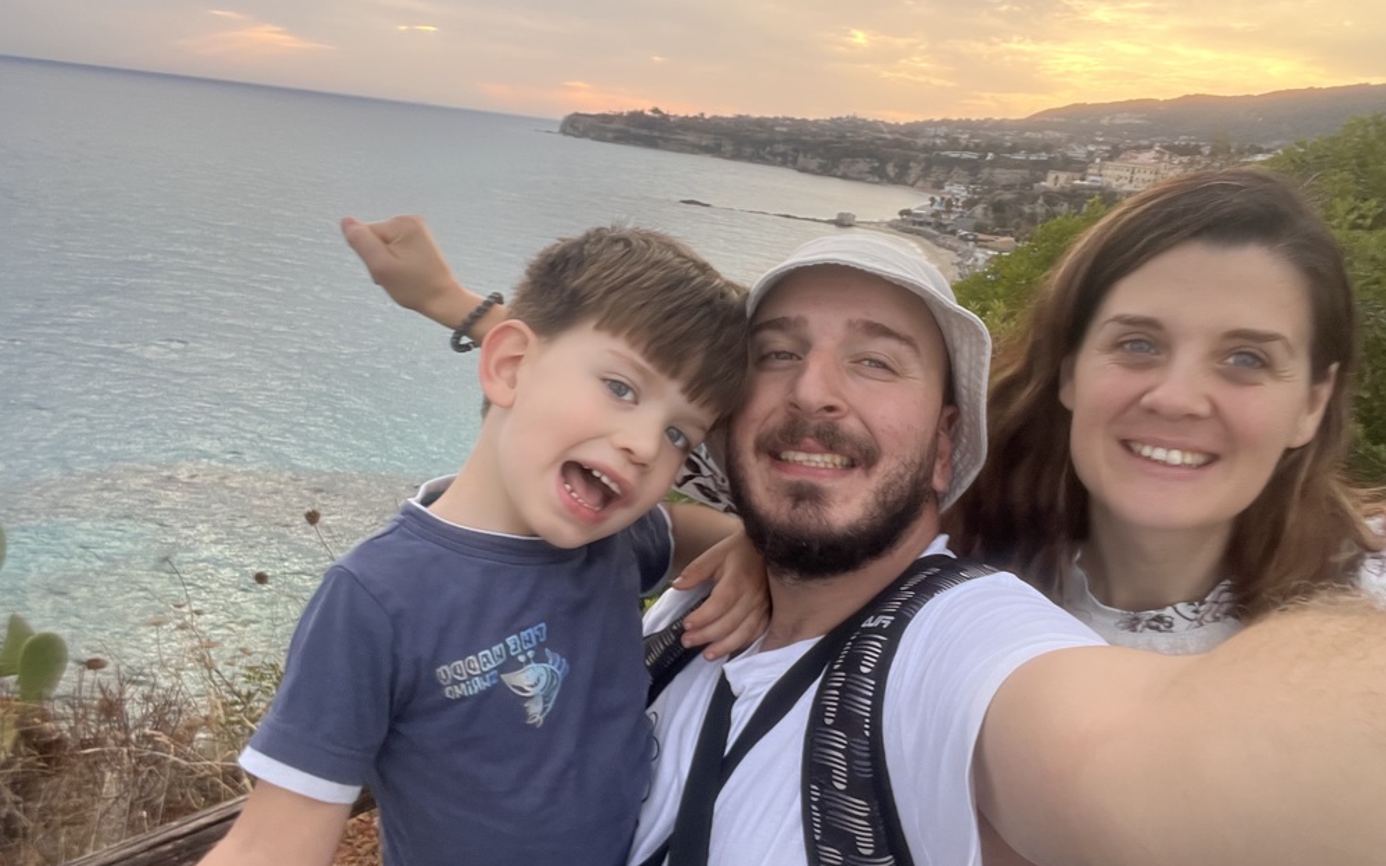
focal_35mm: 25
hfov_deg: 72.6
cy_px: 426
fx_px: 944
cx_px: 705
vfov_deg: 49.3
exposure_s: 1/60
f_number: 2.2
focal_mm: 2.71
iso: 100
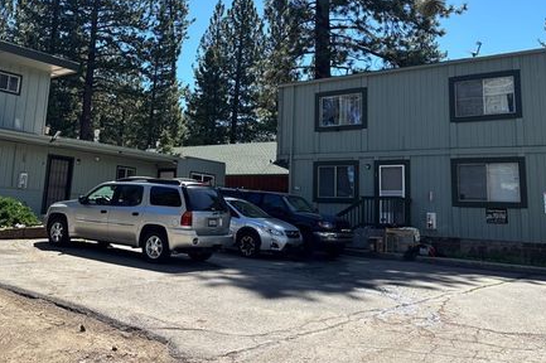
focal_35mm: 40
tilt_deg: +12.7
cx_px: 198
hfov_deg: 47.9
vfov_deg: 32.6
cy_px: 86
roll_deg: -3.2
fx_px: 606
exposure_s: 1/1567
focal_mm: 5.96
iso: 50
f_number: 1.6
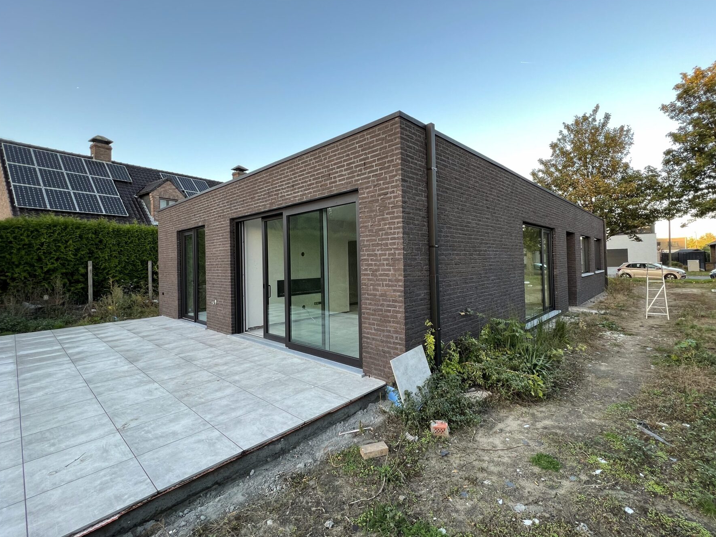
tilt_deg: +0.6
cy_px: 259
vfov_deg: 81.7
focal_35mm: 15
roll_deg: +2.0
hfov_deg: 98.1
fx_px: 310
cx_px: 375
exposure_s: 1/99
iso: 50
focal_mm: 1.57
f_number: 1.8
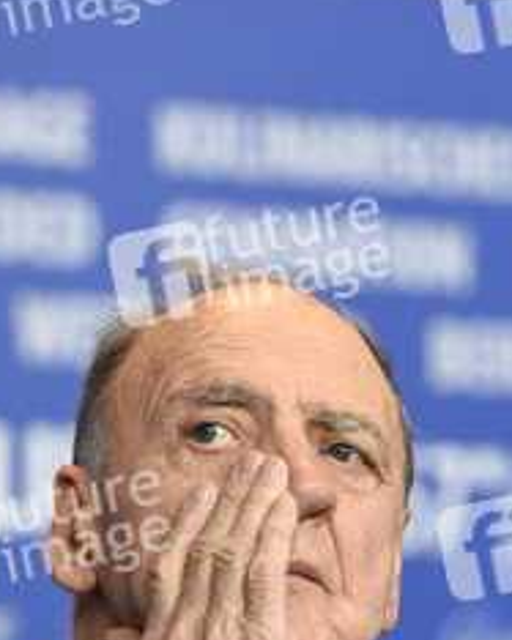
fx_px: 9117
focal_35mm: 481
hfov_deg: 3.2
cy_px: 399
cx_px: 329
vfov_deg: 4.0
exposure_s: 1/320
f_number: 4
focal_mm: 200
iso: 1600
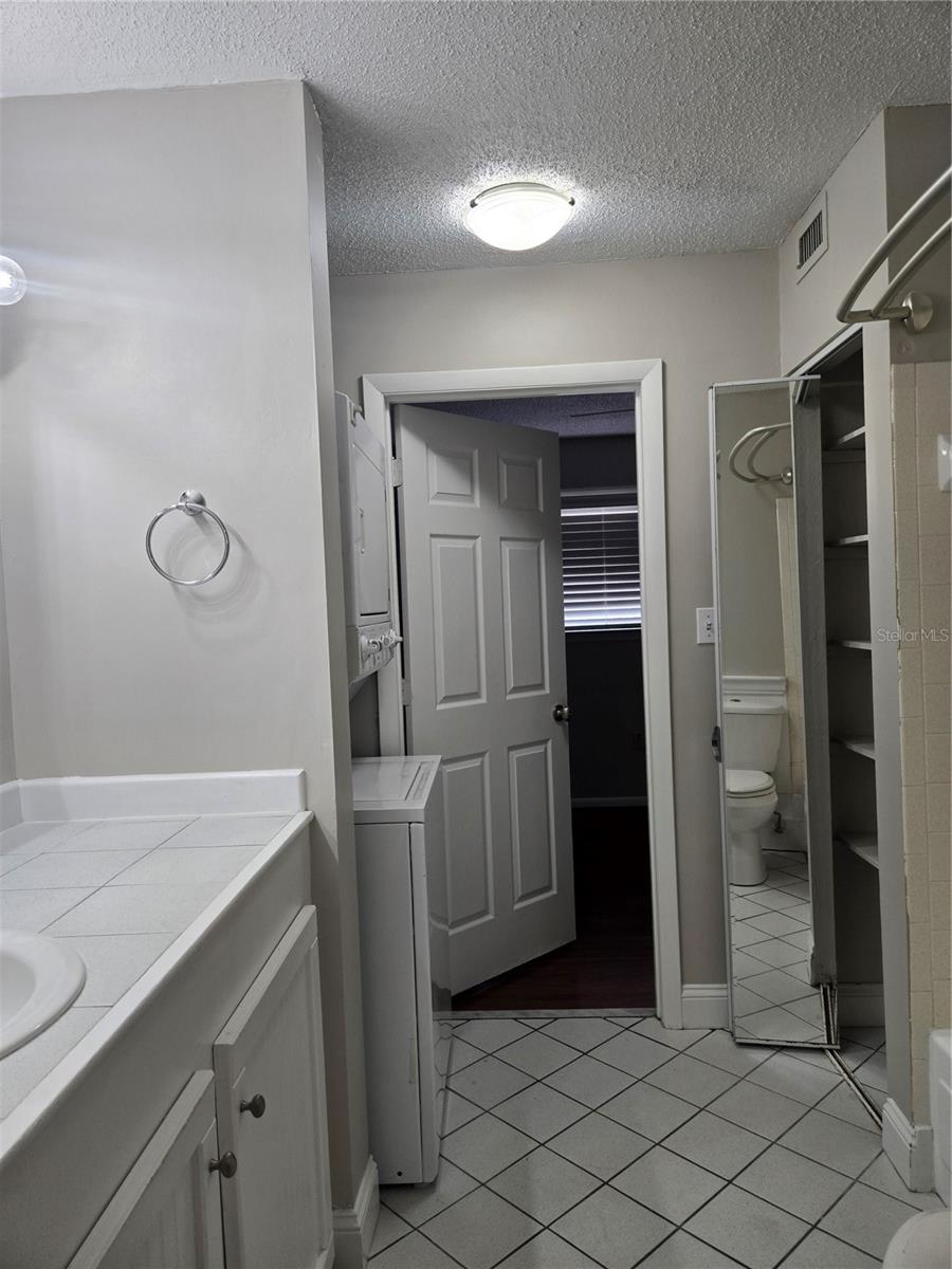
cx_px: 476
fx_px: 843
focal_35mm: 23
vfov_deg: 73.9
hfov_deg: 58.9
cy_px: 634
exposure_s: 1/120
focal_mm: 5.4
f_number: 1.8
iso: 80
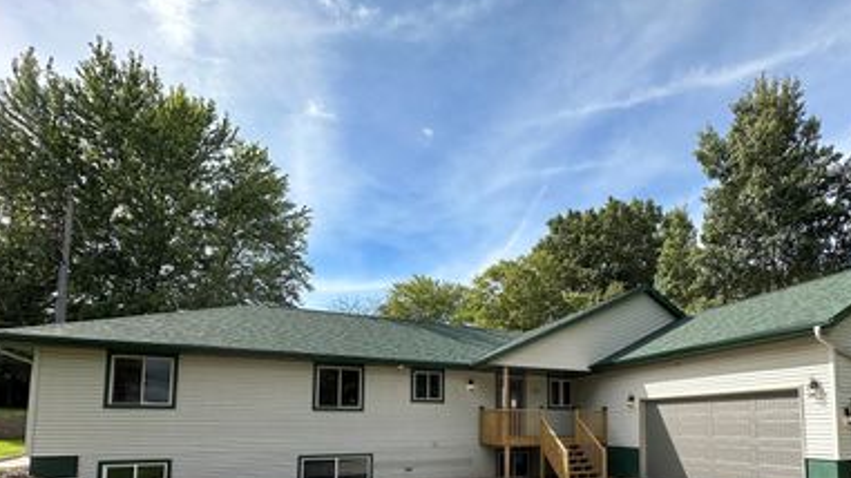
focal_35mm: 20
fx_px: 451
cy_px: 390
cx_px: 527
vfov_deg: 51.9
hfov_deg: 85.1
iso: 40
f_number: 2.2
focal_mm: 2.22
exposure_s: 1/875
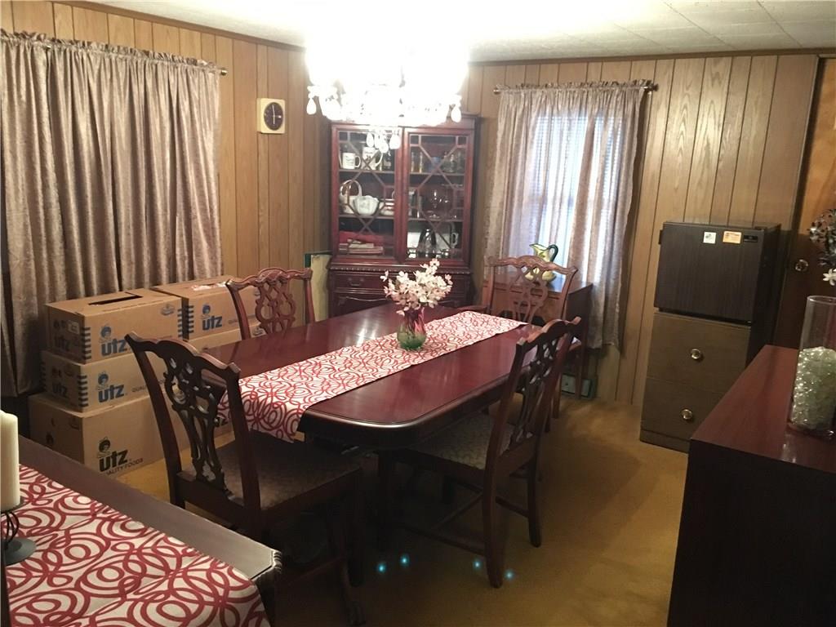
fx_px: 700
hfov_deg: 61.7
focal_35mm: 29
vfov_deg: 48.2
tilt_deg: -12.7
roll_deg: -1.6
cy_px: 314
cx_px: 418
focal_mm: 4.15
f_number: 2.2
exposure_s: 1/15
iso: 800
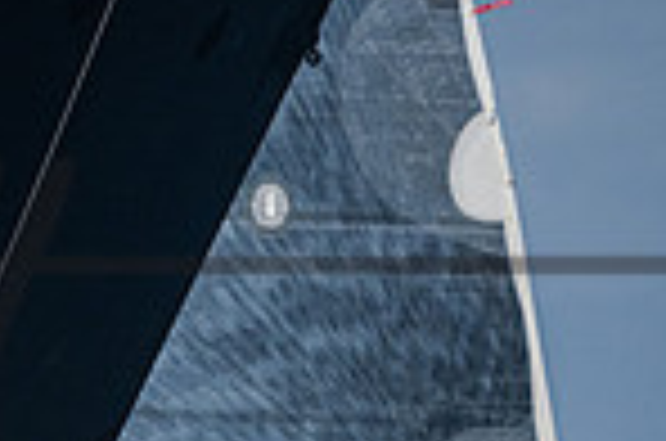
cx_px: -800
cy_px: 241
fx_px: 23814
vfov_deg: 1.1
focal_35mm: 1290
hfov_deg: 1.6
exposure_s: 1/8000
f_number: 6.3
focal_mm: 270
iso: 400
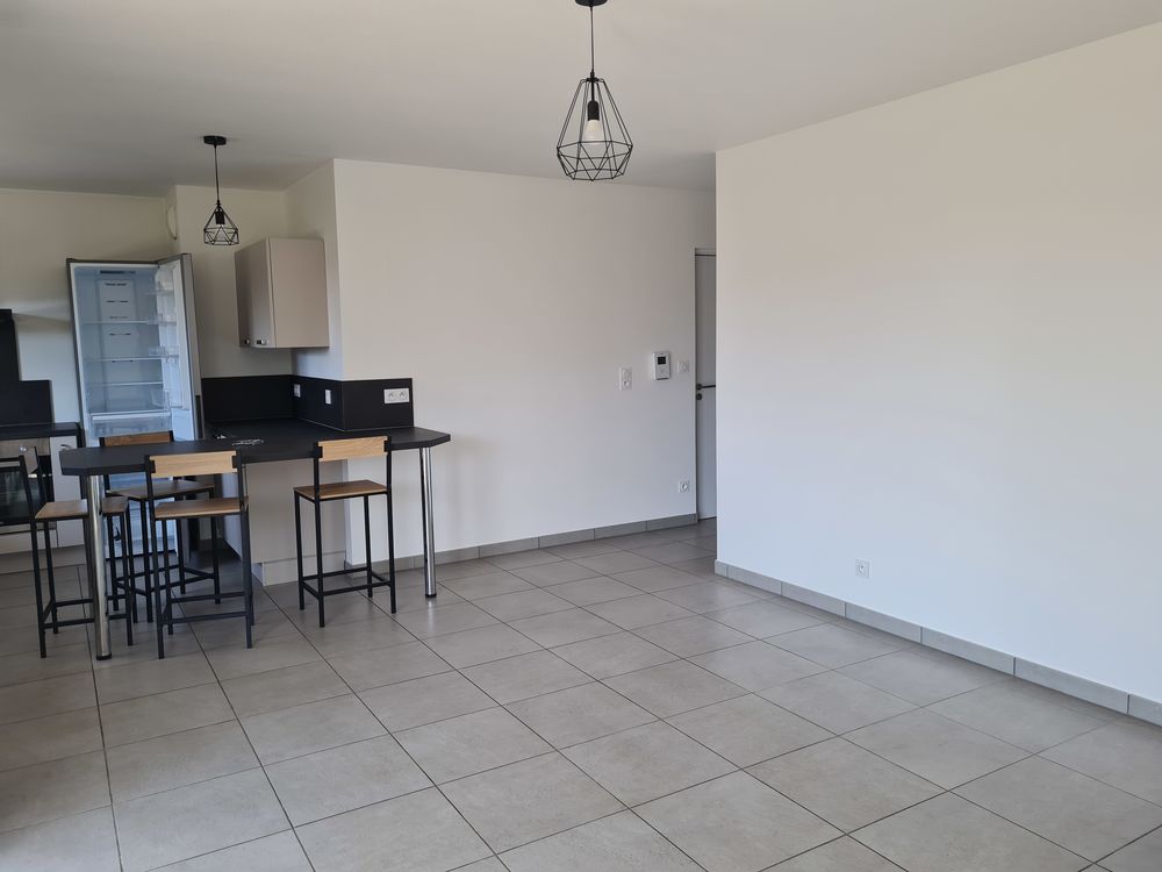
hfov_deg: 67.3
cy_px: 436
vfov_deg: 53.1
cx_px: 581
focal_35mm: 26
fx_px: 873
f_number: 1.8
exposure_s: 1/194
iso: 50
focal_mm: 5.4
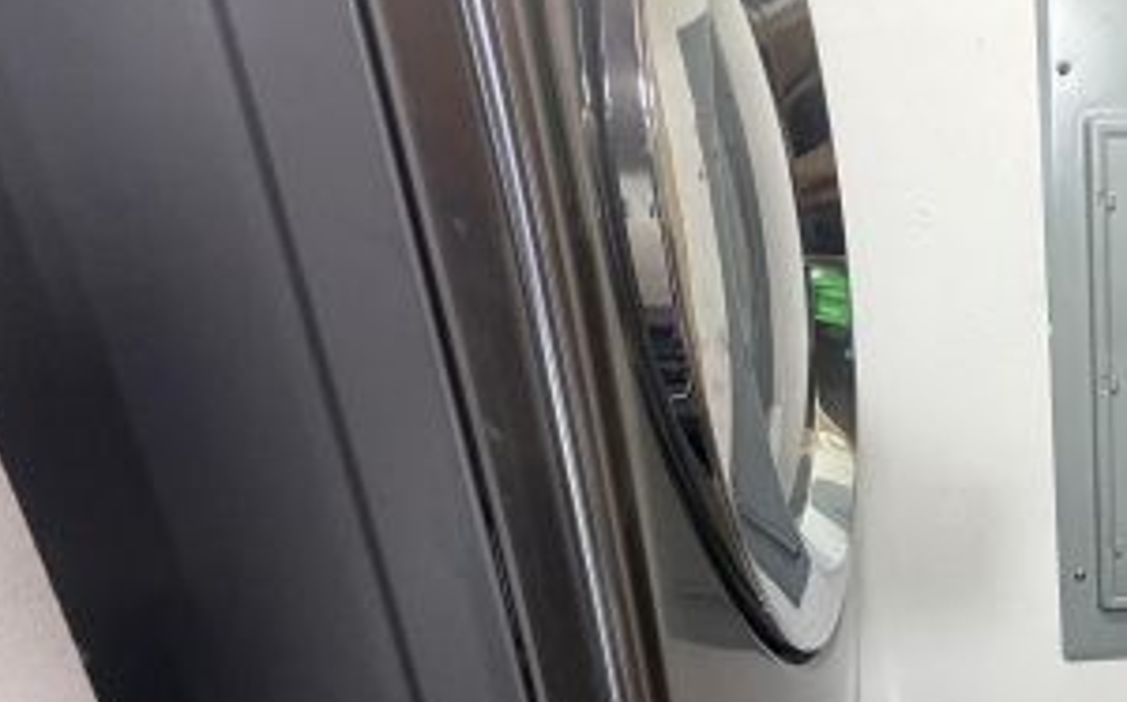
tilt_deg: -20.2
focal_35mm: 33
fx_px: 1013
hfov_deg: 46.8
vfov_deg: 35.2
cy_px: 676
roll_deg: +0.2
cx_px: 1166
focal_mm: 2.22
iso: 320
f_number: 2.2
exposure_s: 1/60
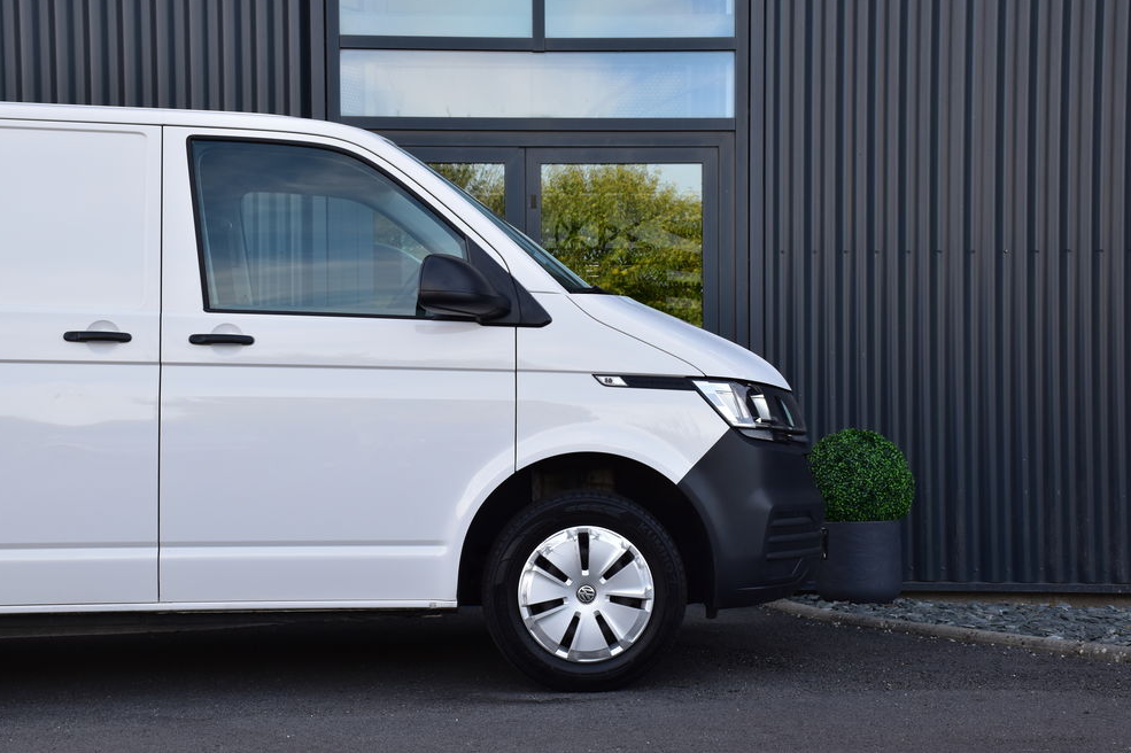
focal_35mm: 64
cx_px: 567
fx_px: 2010
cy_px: 375
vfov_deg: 21.2
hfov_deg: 31.4
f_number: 9
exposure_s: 1/100
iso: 400
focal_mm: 42
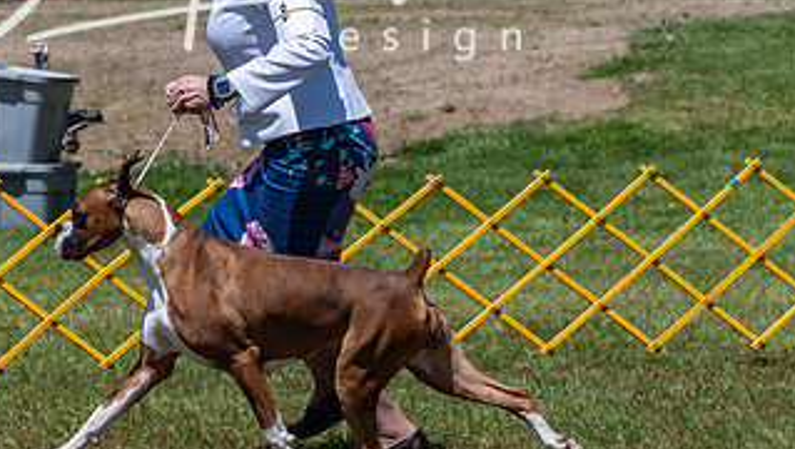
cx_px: 212
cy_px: 113
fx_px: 5780
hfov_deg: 7.9
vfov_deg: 4.4
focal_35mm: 274
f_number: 9
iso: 160
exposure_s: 1/640
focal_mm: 144
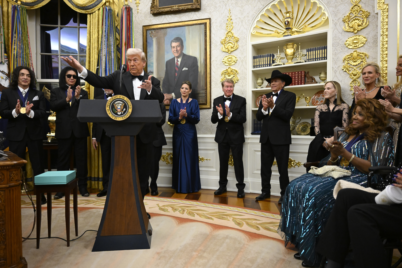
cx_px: 201
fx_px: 296
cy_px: 134
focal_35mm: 26
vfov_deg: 48.7
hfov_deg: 68.4
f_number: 2.8
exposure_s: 1/160
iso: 5000
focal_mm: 26.5
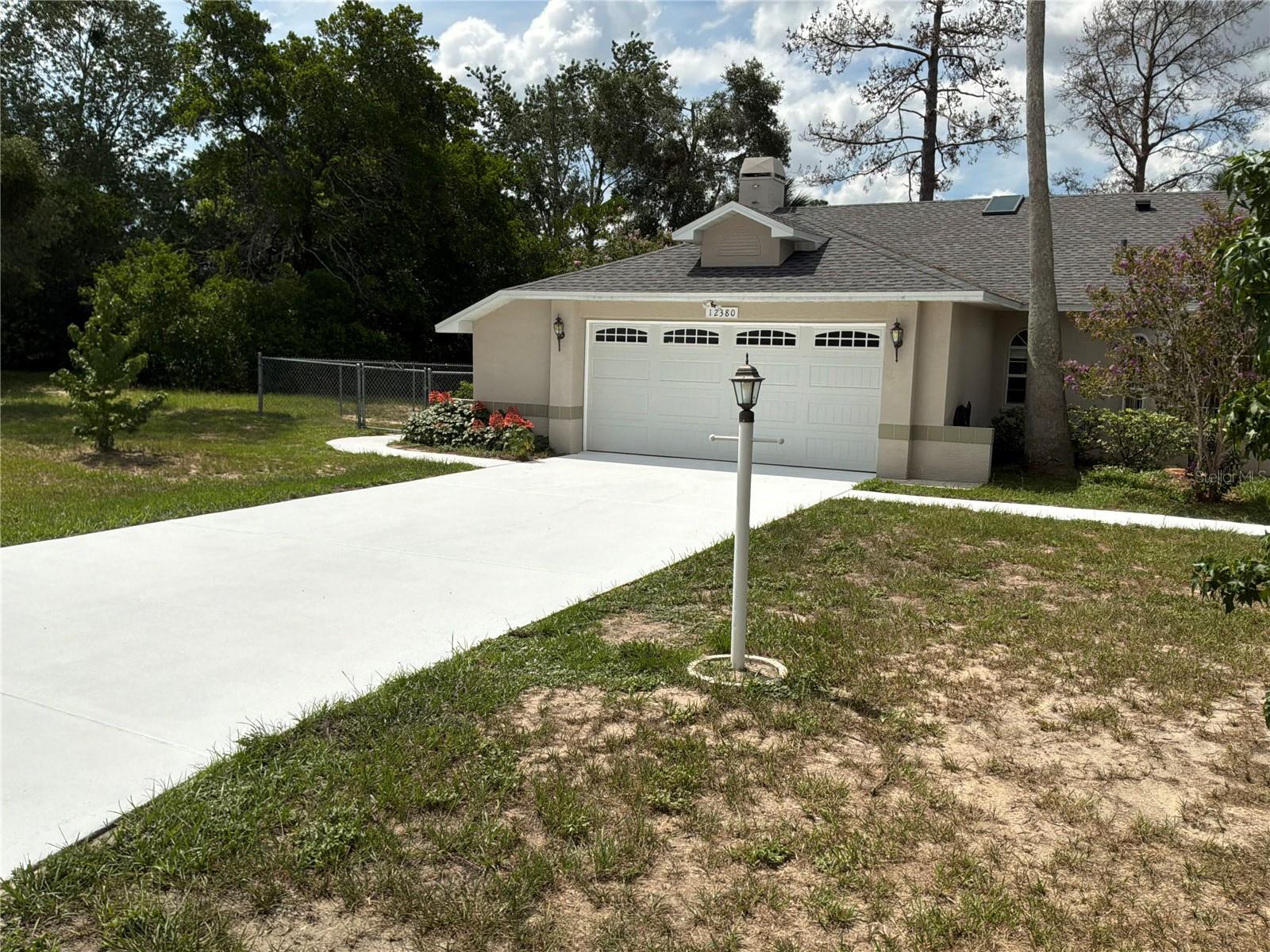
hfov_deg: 63.4
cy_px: 476
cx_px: 635
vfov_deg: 49.7
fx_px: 1027
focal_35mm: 28
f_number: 1.8
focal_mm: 3
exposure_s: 1/5263
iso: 25
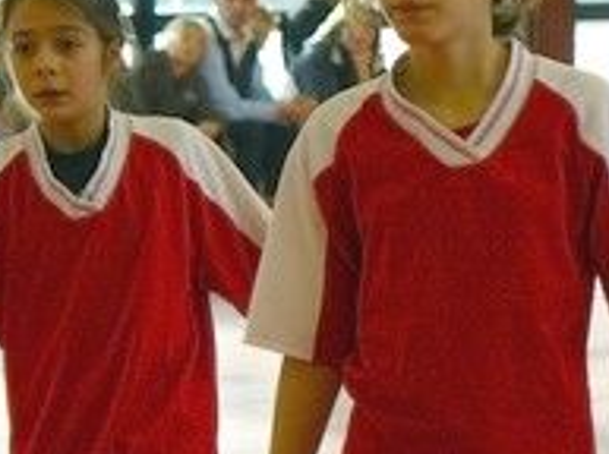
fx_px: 8007
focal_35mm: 456
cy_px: 172
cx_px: 366
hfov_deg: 4.4
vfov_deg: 3.3
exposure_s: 1/60
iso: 100
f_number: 3.3
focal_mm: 34.8
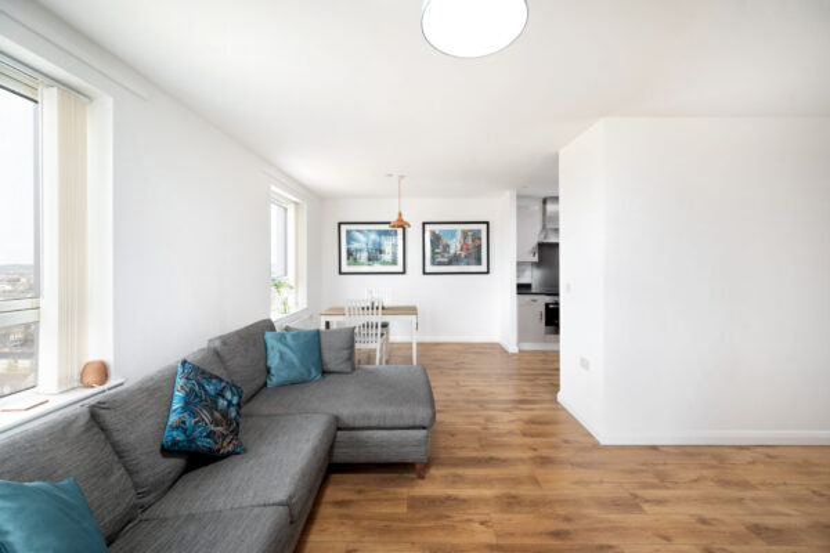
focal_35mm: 14
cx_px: 415
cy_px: 276
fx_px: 323
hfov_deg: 104.3
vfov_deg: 81.2
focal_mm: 14
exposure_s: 1/50
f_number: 7.1
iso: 400
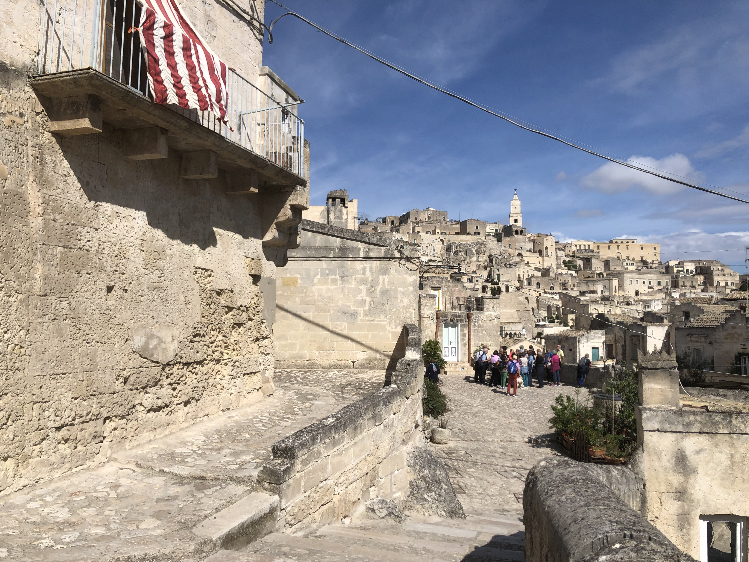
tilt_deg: +3.2
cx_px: 374
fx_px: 606
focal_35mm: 28
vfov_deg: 49.7
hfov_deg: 63.4
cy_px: 281
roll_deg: +0.6
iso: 20
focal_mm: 4
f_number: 1.8
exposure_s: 1/4425
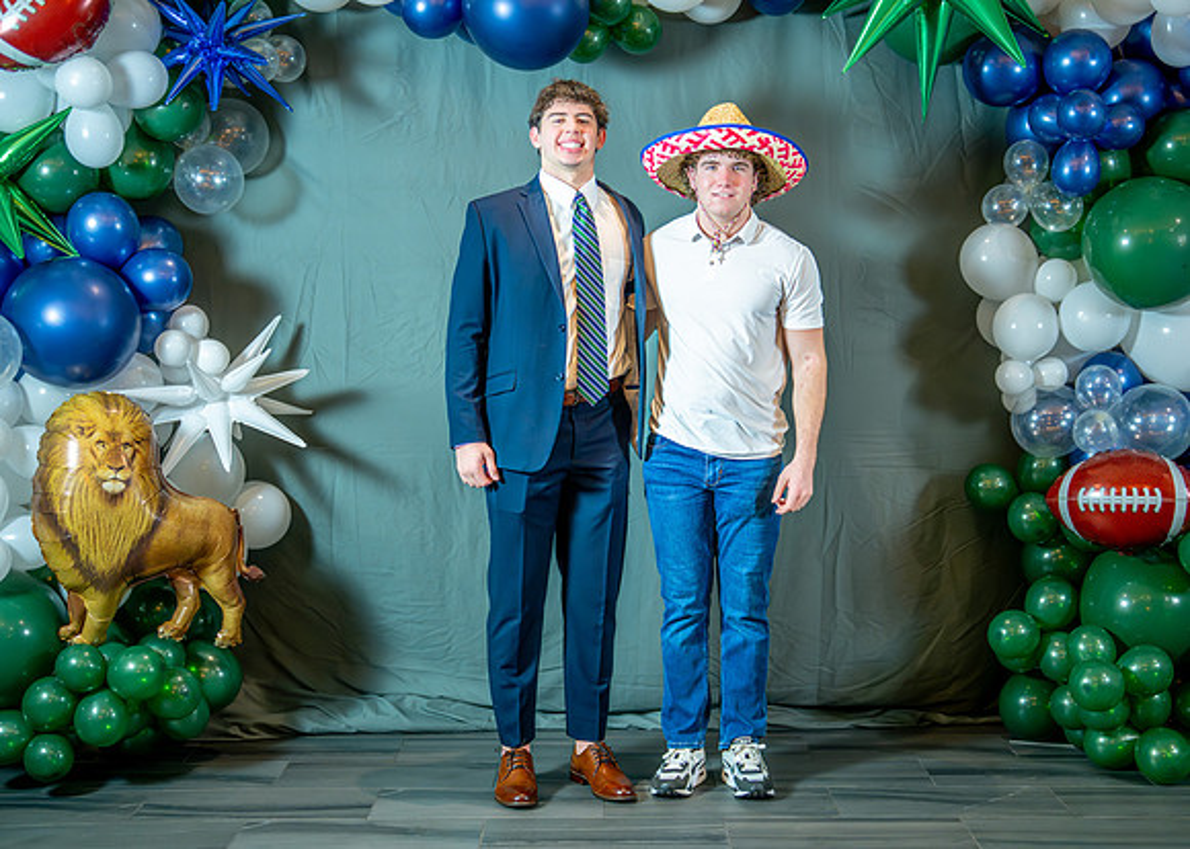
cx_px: 644
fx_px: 1824
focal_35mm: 54
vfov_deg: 26.2
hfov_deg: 36.1
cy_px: 424
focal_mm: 50
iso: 1600
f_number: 1.2
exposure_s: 1/400
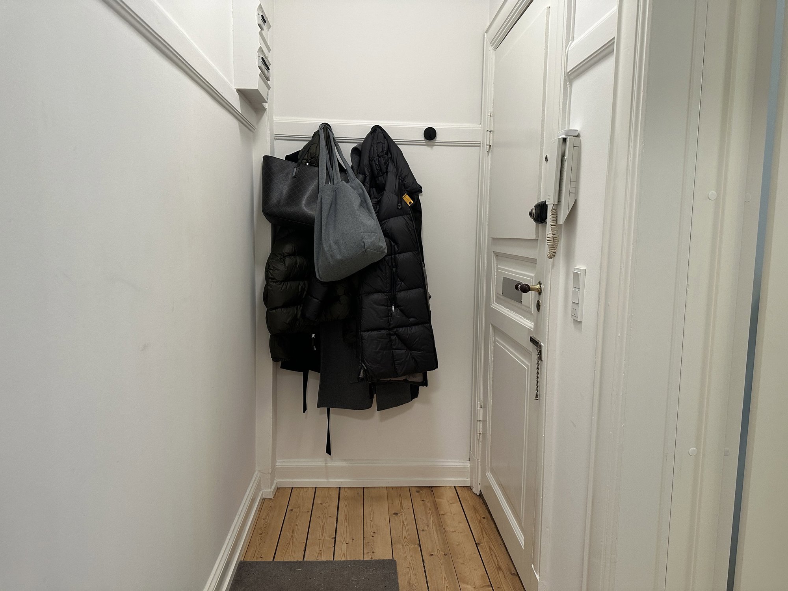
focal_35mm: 24
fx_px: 546
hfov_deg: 71.6
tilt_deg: -6.1
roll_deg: +0.2
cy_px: 296
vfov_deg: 56.8
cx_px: 394
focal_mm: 6.86
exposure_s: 1/100
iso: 200
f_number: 1.78
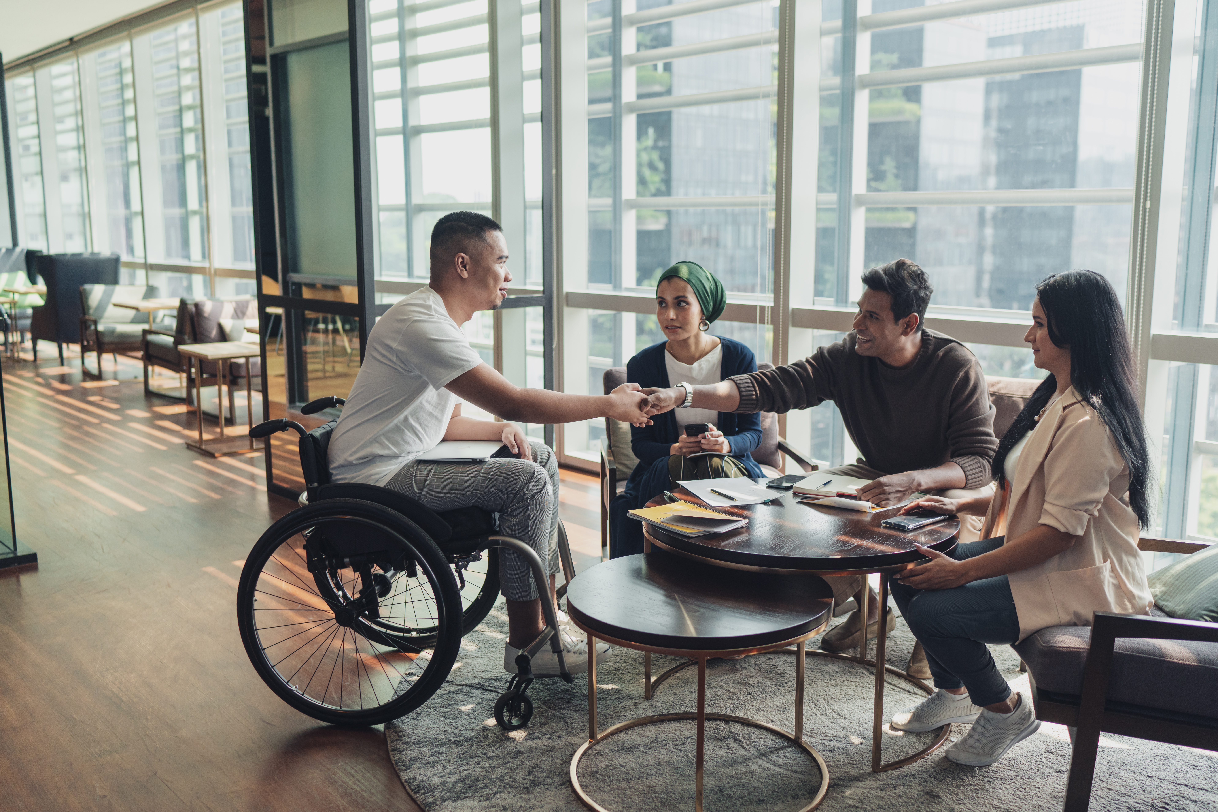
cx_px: 609
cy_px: 406
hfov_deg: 54.4
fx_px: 1184
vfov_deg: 37.9
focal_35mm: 35
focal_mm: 35
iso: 640
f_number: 2.5
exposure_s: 1/640
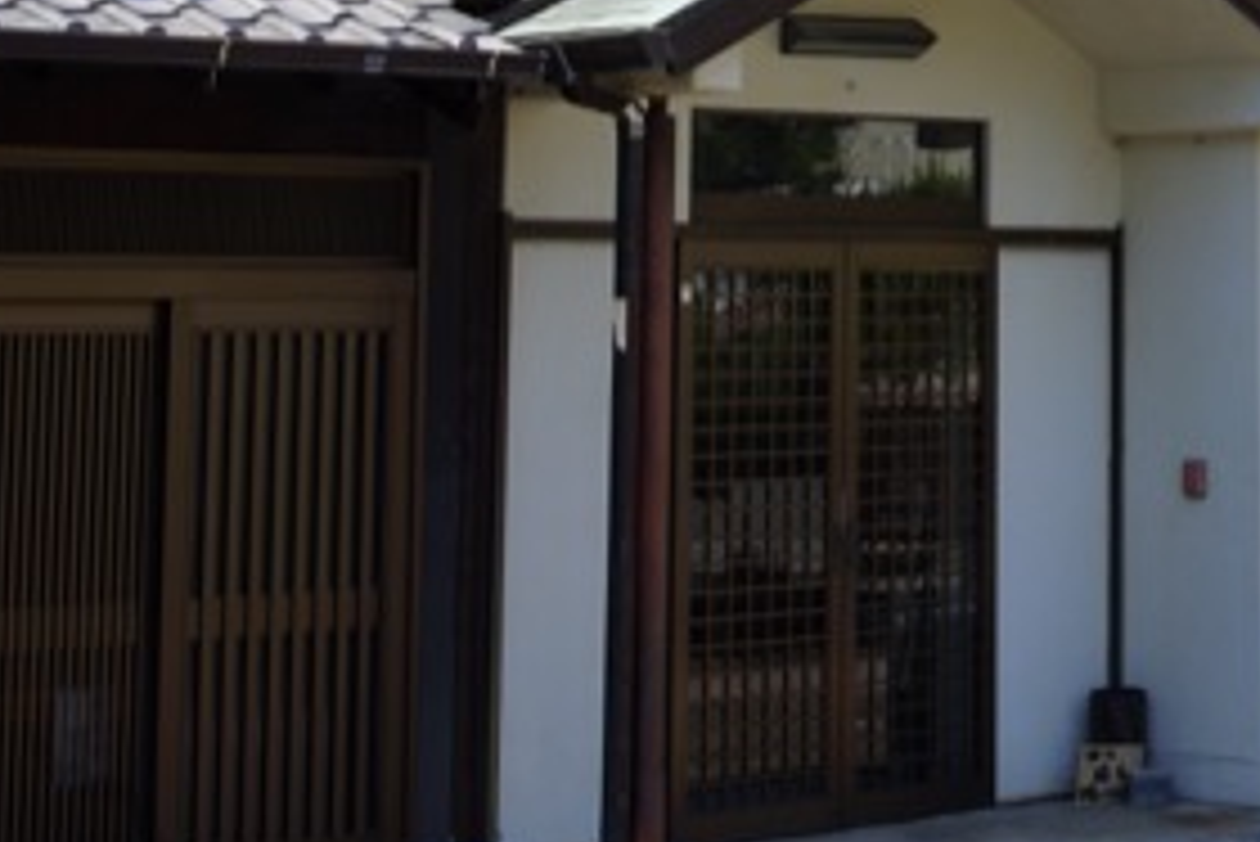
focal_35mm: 100
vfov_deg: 13.2
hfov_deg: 19.7
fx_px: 3502
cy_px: -241
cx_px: 1300
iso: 100
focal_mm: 35
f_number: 10
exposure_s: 1/100
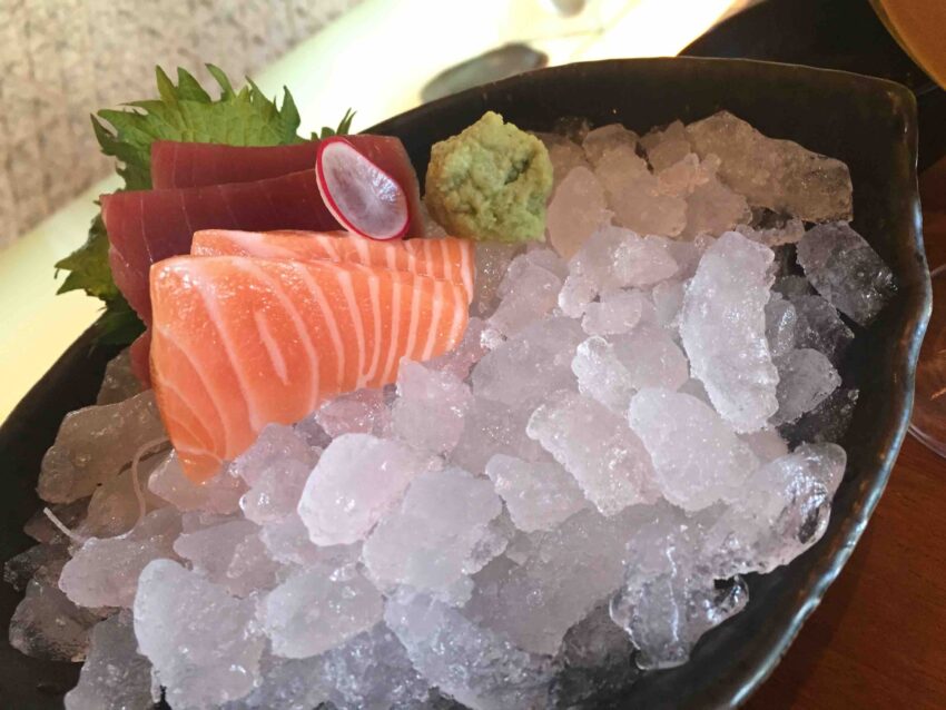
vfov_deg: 48.2
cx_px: 473
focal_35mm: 29
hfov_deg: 61.6
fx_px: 793
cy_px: 355
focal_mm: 4.15
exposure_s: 1/33
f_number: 2.2
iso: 200
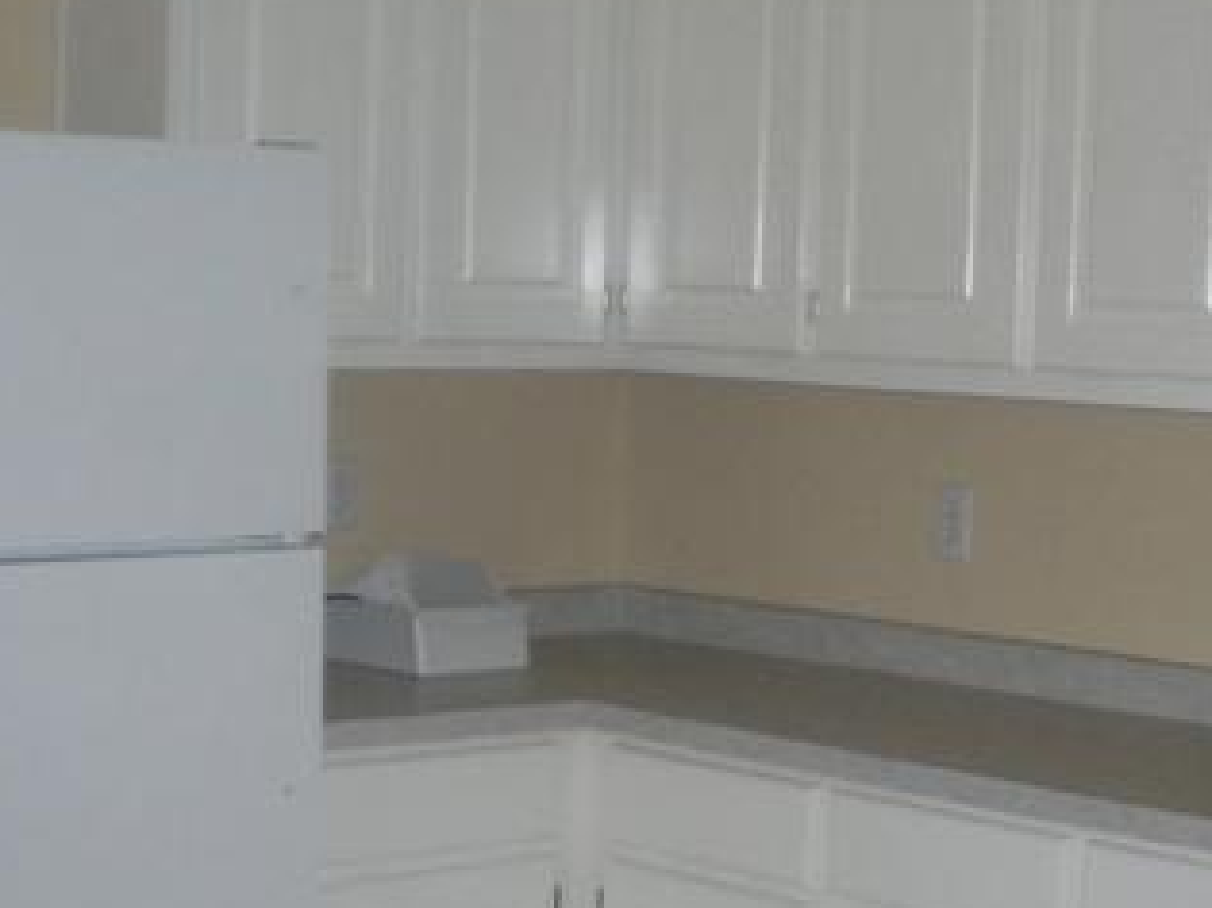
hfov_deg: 22.8
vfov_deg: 17.3
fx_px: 2975
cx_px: 881
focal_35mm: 85
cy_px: 654
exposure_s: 1/60
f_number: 3.1
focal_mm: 6.3
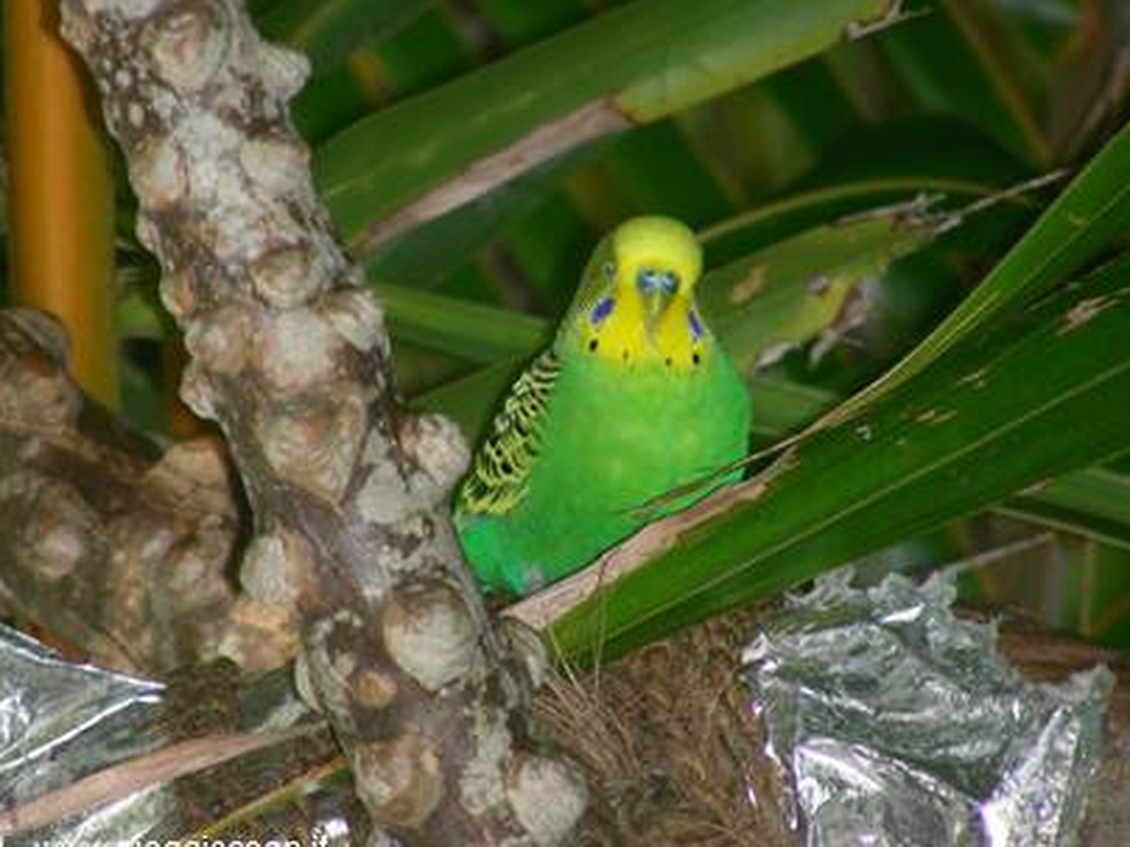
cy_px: 366
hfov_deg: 4.4
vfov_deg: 3.3
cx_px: 487
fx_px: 14755
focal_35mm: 452
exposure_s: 1/204
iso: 128
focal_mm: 63.3
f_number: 3.5
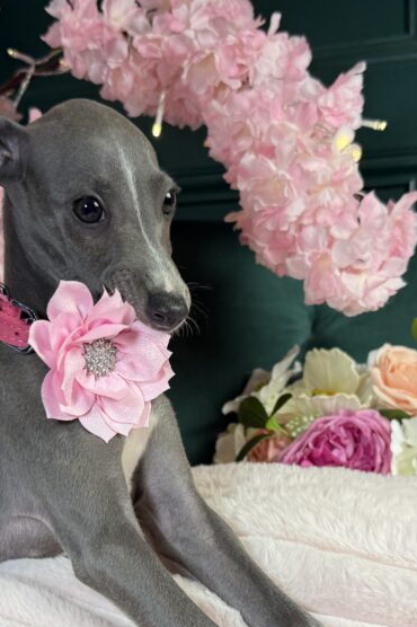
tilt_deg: -3.1
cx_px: 197
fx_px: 800
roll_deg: +1.5
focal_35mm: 46
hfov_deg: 29.2
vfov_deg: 42.3
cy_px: 406
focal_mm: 6.76
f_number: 1.78
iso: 80
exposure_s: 1/120
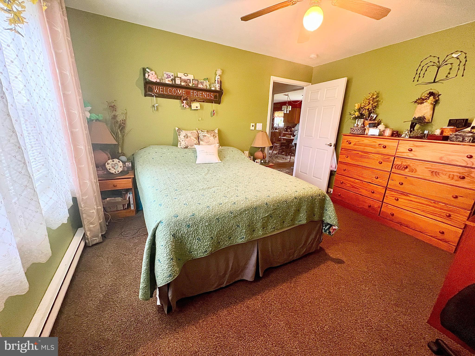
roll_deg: -1.9
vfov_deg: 89.9
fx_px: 178
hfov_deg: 106.2
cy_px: 178
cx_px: 238
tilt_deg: -16.2
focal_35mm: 13
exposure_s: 1/60
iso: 400
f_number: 1.8
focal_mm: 1.57
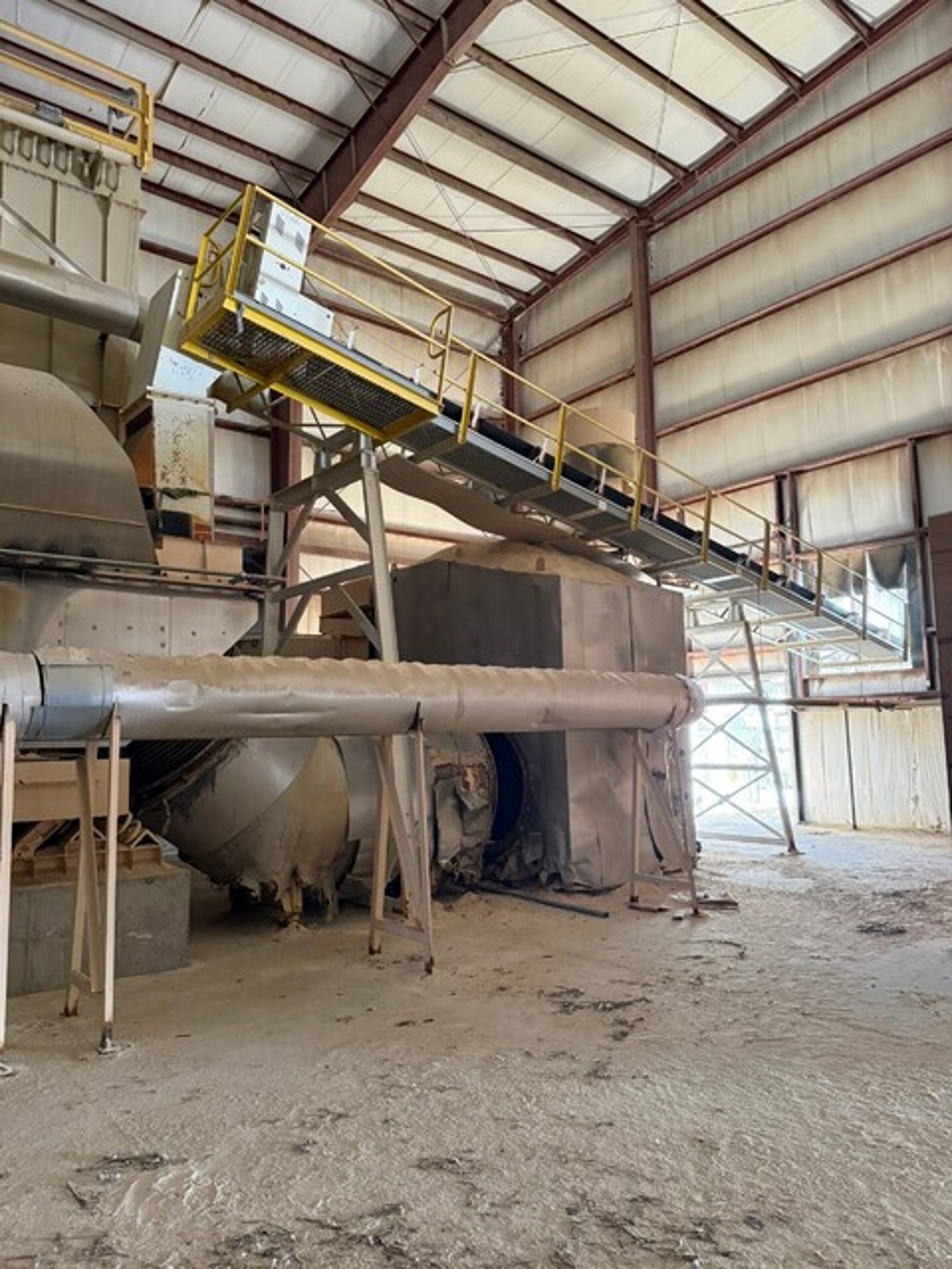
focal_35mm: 24
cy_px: 634
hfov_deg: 56.8
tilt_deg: +7.1
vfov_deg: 71.6
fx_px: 880
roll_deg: +0.8
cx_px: 476
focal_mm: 6.76
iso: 500
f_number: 1.78
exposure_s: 1/60
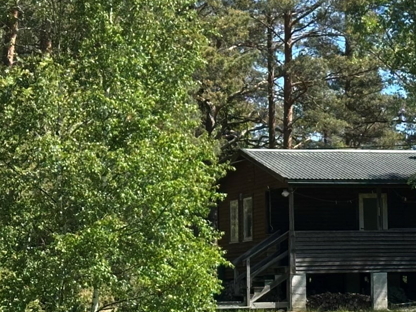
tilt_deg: +7.8
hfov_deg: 12.3
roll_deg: +1.1
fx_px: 1911
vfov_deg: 9.3
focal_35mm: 159
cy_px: 81
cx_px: 391
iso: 64
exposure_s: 1/1613
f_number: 1.78
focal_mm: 6.86
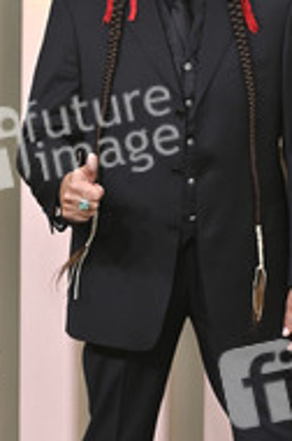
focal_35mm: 200
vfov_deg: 10.3
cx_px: 127
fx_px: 2442
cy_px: 258
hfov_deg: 6.8
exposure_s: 1/640
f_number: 8
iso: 800
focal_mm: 95
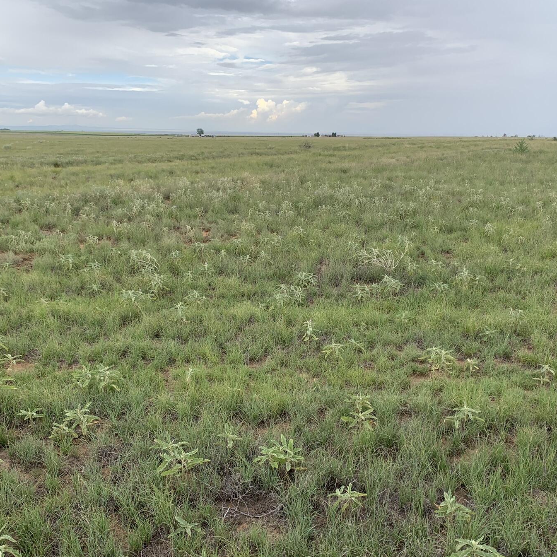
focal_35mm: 35
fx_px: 637
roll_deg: +0.3
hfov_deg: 47.2
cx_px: 274
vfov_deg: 47.2
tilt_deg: -15.0
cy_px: 289
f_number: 1.8
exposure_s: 1/669
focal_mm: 4.25
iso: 25
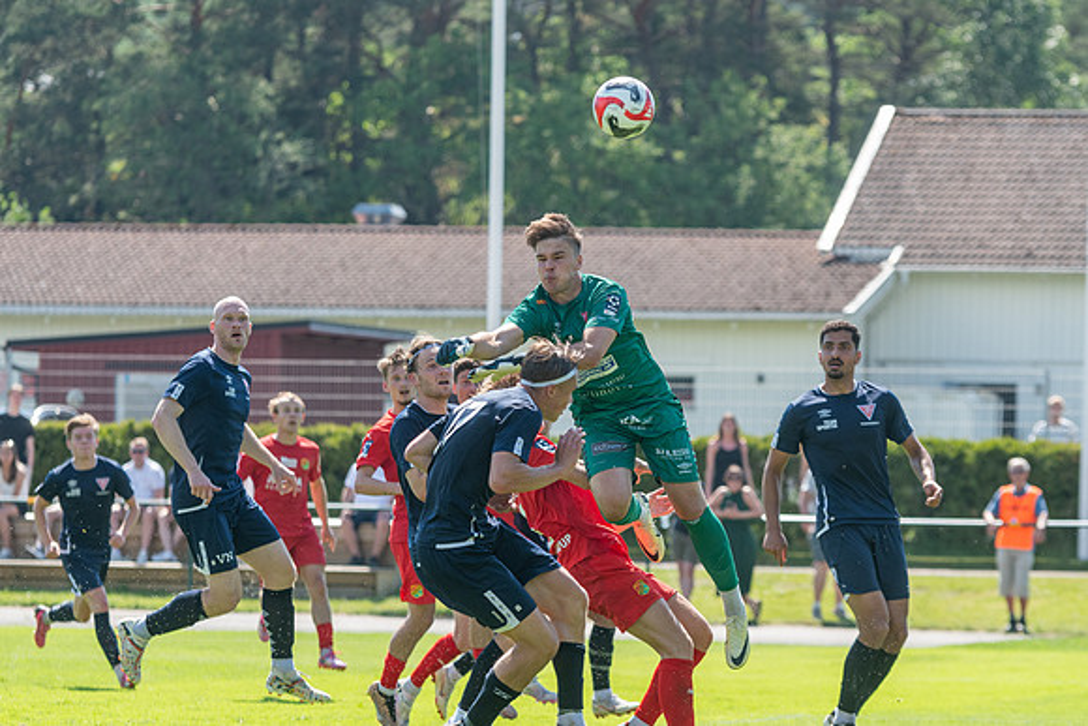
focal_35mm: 240
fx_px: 7255
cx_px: 544
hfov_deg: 8.6
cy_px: 363
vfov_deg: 5.7
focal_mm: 160
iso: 560
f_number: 4.5
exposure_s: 1/1600
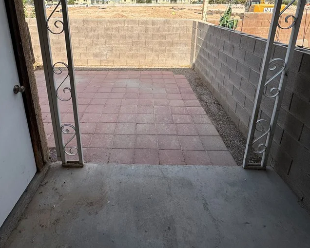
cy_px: 70
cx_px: 142
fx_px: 202
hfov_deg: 74.9
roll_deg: -0.3
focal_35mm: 22
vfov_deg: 60.6
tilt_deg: -18.9
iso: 50
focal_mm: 2.22
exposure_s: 1/2146
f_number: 2.2
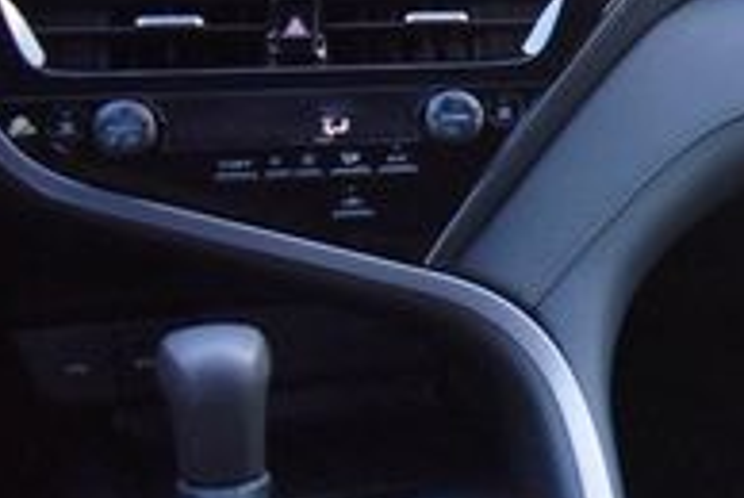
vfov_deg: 15.3
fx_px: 1842
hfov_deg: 19.7
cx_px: 1124
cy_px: 121
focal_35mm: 89
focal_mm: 18
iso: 900
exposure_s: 1/125
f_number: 3.5
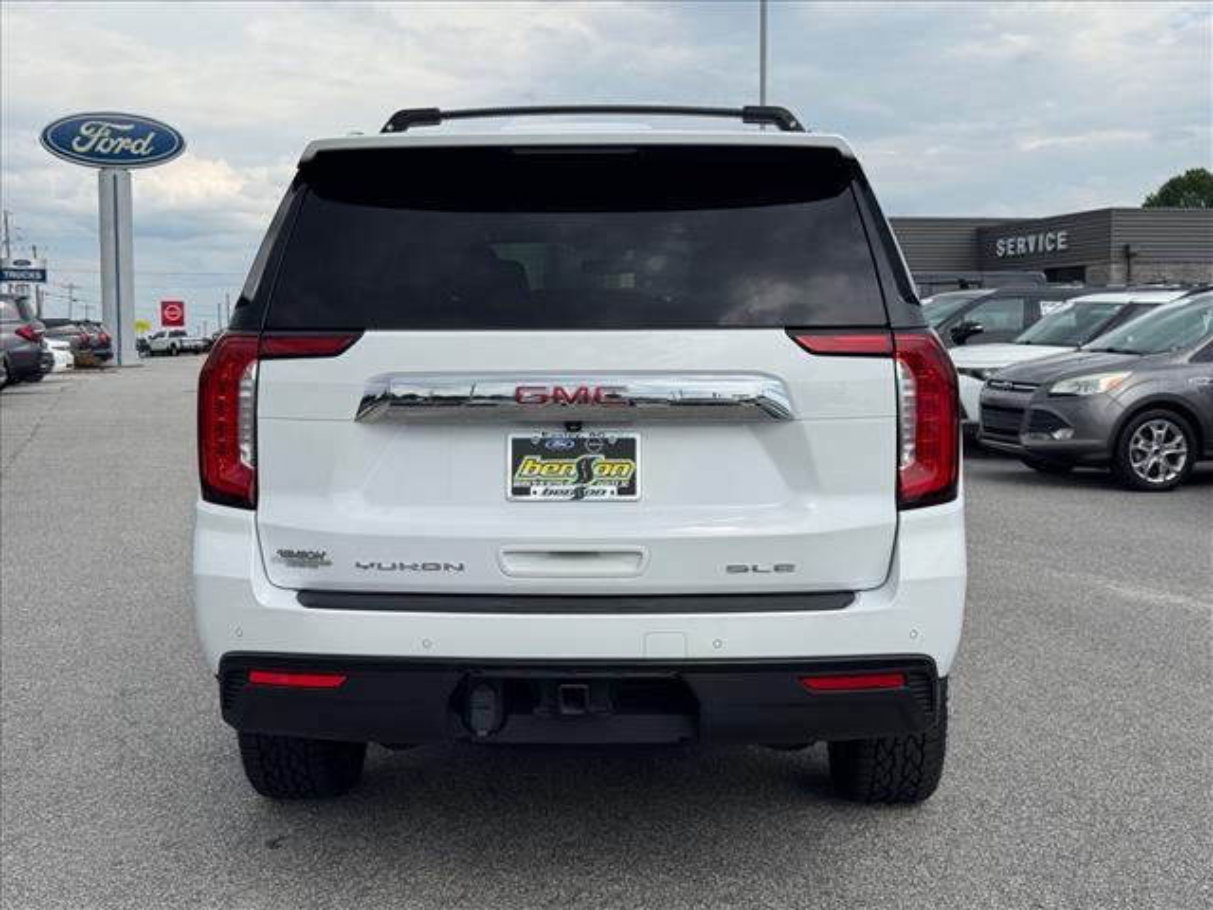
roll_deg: +2.4
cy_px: 455
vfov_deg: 30.3
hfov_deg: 39.7
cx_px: 606
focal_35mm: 48
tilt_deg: -0.1
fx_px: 1682
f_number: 1.78
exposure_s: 1/4975
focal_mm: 6.76
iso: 64
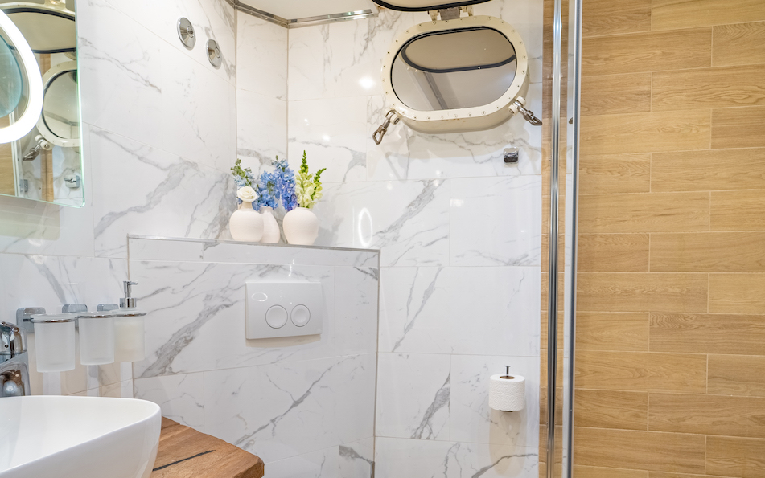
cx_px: 425
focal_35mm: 24
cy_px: 310
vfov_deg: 50.4
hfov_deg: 74.5
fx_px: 501
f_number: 8
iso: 200
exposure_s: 1/80
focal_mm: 14
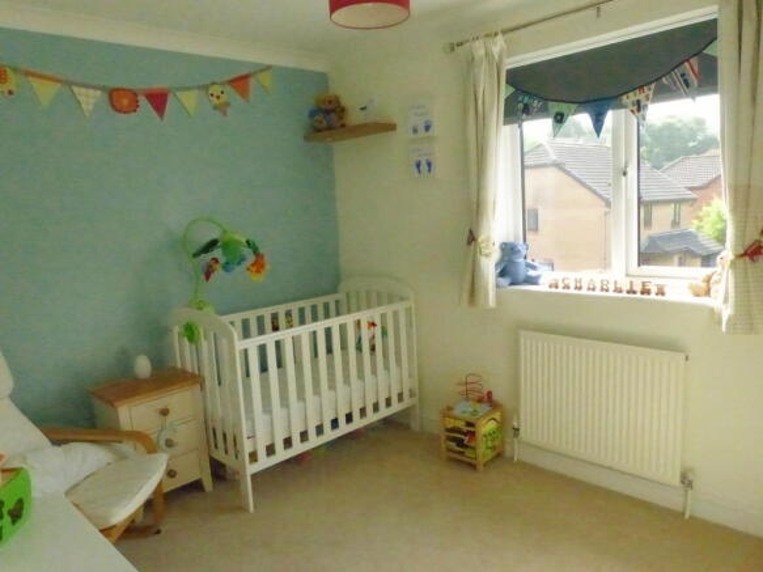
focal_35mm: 25
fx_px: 551
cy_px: 286
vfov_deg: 54.9
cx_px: 382
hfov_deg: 69.4
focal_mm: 4.5
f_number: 5
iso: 3200
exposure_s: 1/1600
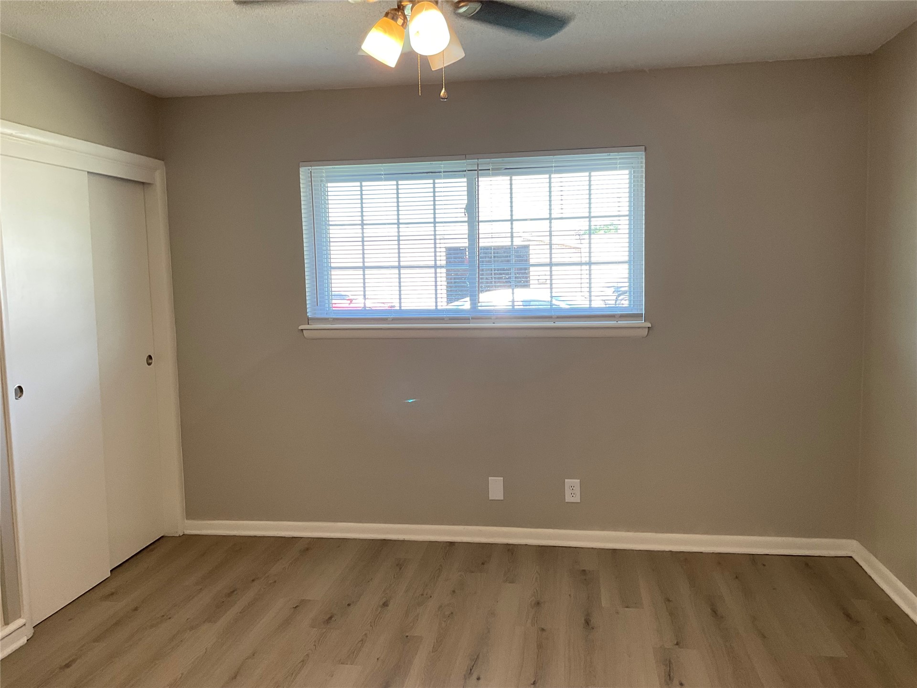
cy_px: 344
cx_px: 458
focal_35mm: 29
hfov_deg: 61.7
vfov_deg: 48.2
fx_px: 768
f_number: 1.8
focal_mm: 3
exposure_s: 1/60
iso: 40
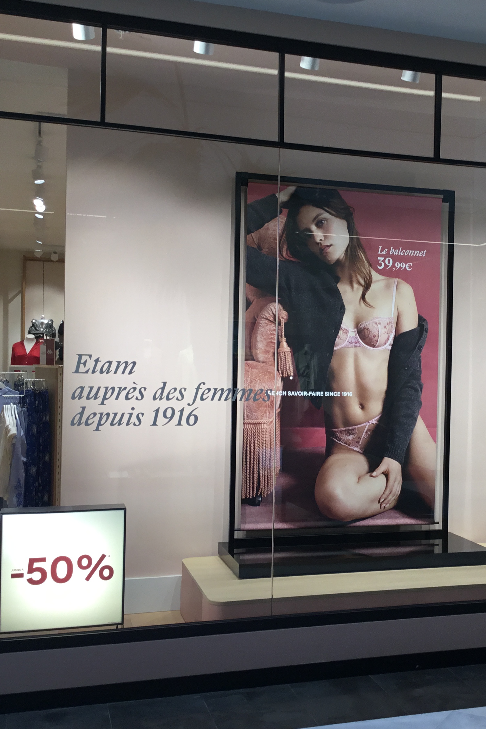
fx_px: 891
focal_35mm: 44
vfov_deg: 44.5
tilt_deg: +0.1
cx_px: 342
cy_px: 369
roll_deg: -0.4
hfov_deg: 30.2
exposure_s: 1/100
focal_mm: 3.3
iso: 32
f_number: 2.4
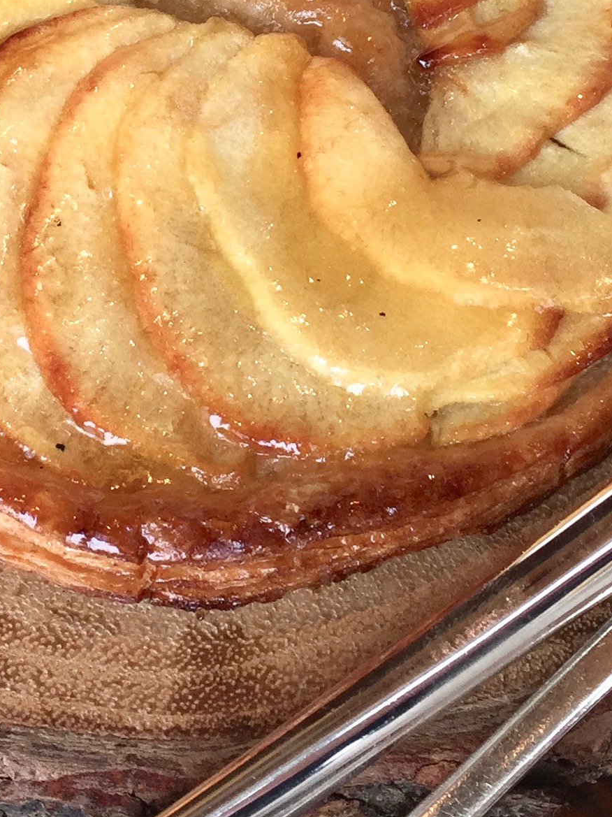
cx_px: 258
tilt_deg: -57.5
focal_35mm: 81
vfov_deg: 23.2
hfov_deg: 18.2
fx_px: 1910
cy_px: 14
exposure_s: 1/100
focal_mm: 4.15
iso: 40
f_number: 2.2
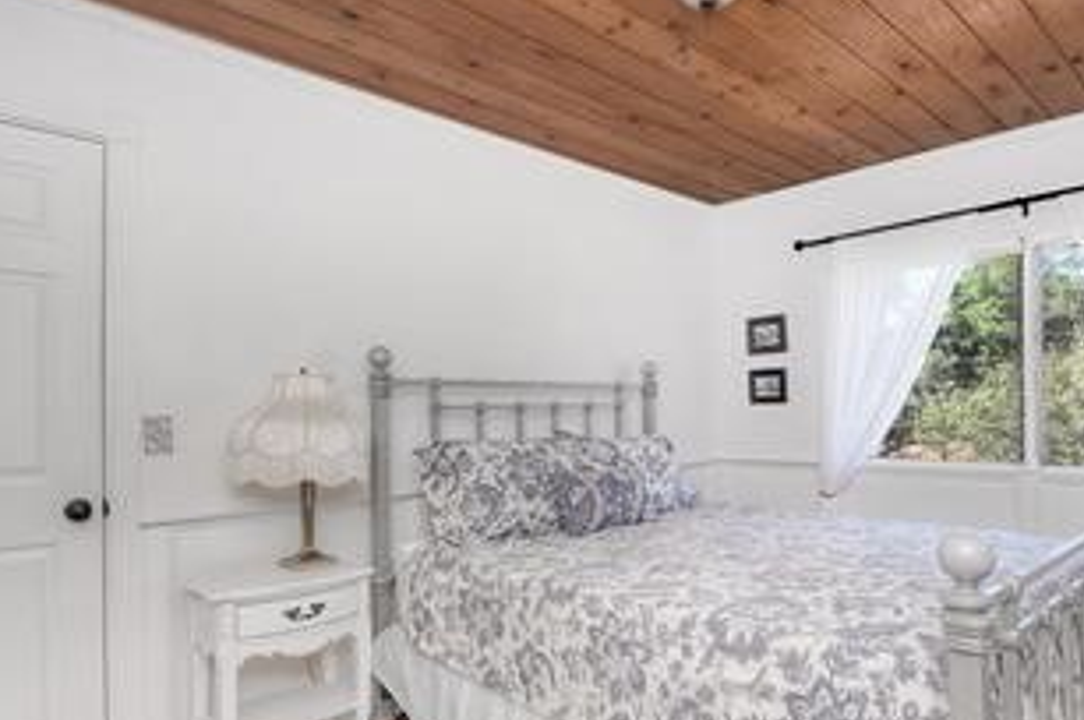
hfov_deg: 77.9
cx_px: 643
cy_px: 425
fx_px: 662
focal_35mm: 22
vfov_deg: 56.8
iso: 200
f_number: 8
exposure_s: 1/60
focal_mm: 10
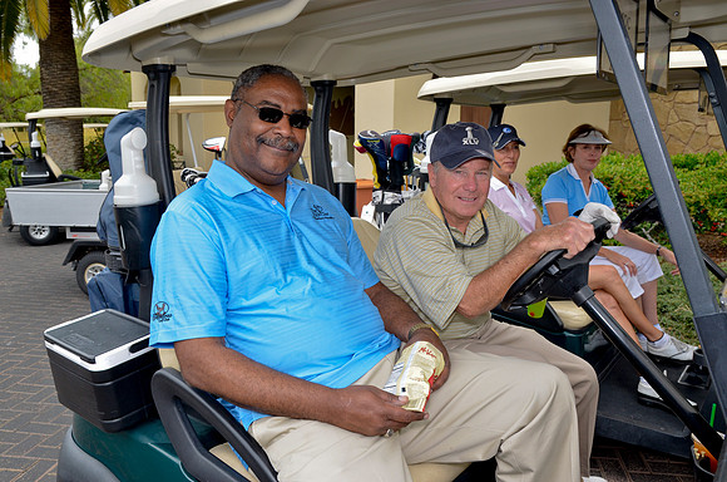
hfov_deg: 62.0
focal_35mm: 30
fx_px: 605
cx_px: 364
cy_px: 241
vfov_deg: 43.4
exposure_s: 1/200
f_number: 7.1
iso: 200
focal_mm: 20
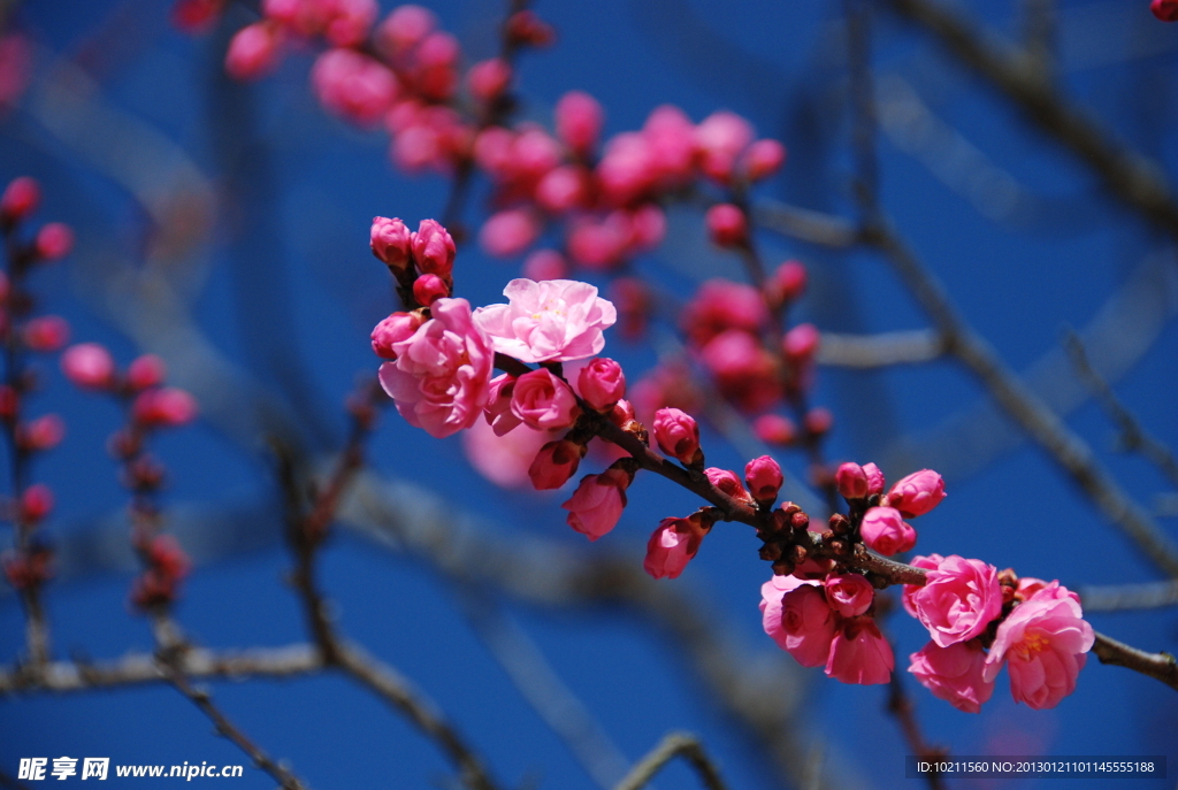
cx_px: 589
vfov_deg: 6.8
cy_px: 395
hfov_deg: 10.1
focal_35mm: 202
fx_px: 6639
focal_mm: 135
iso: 400
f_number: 5.6
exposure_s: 1/400
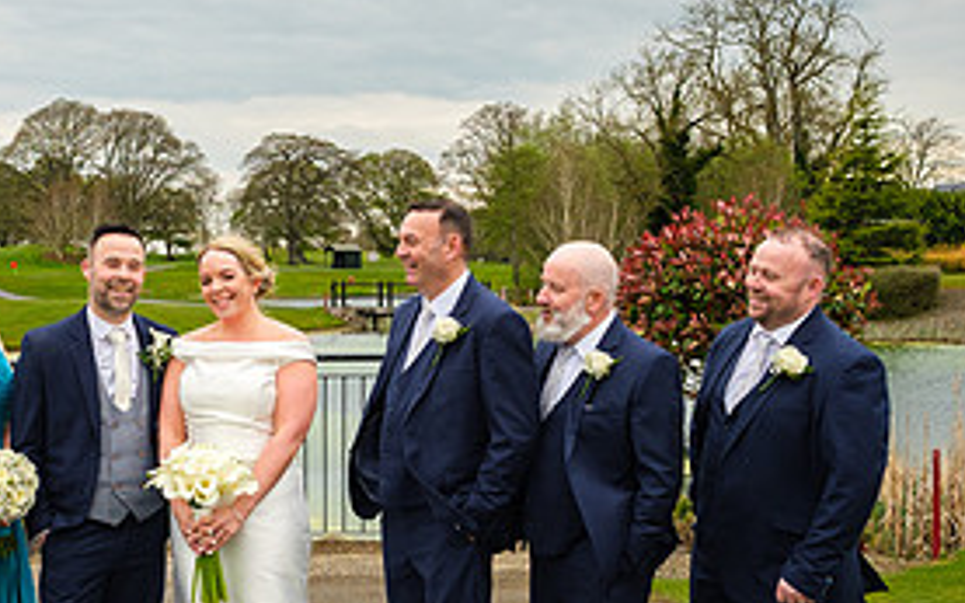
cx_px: 211
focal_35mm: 54
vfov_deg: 23.9
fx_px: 1420
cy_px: 397
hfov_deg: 36.4
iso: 320
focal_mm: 16
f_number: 6.4
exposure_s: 1/200
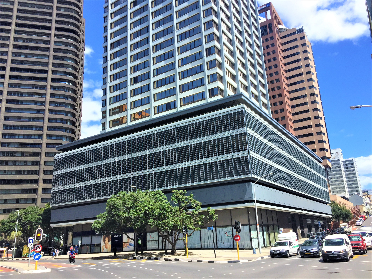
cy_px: 140
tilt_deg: +16.4
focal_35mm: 29
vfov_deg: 48.2
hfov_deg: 61.7
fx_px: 312
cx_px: 186
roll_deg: +3.1
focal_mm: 4.15
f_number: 2.2
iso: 32
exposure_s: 1/1647
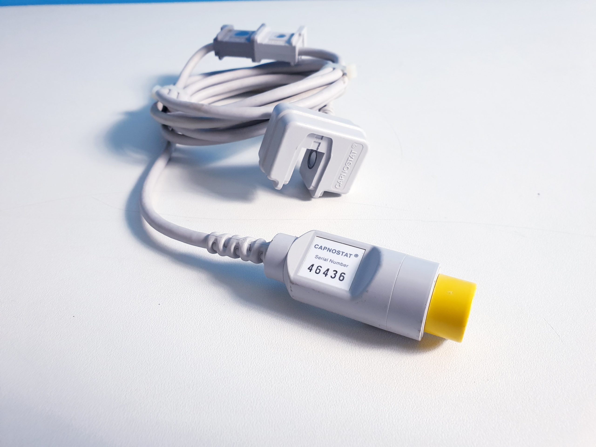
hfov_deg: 67.3
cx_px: 298
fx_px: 448
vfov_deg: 53.1
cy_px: 224
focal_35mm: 26
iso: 160
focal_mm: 4.3
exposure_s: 1/50
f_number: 2.4
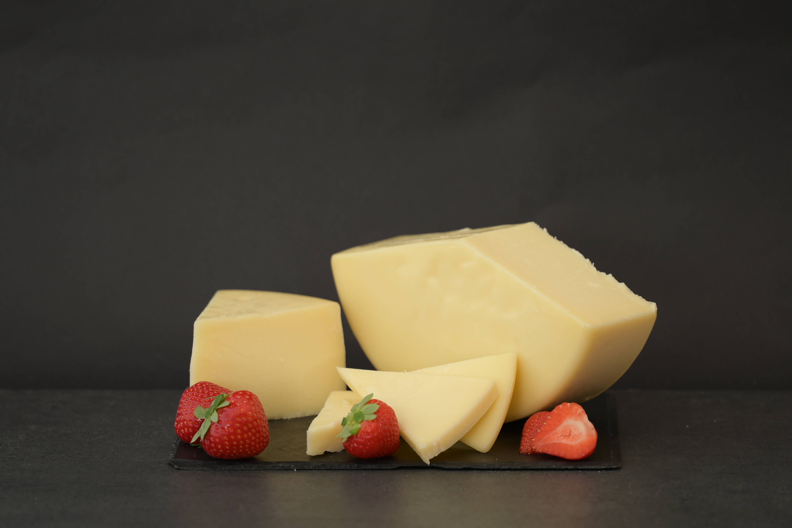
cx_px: 396
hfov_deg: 13.1
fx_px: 3454
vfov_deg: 8.7
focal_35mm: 157
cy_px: 264
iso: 125
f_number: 2.8
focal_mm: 105
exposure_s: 1/30
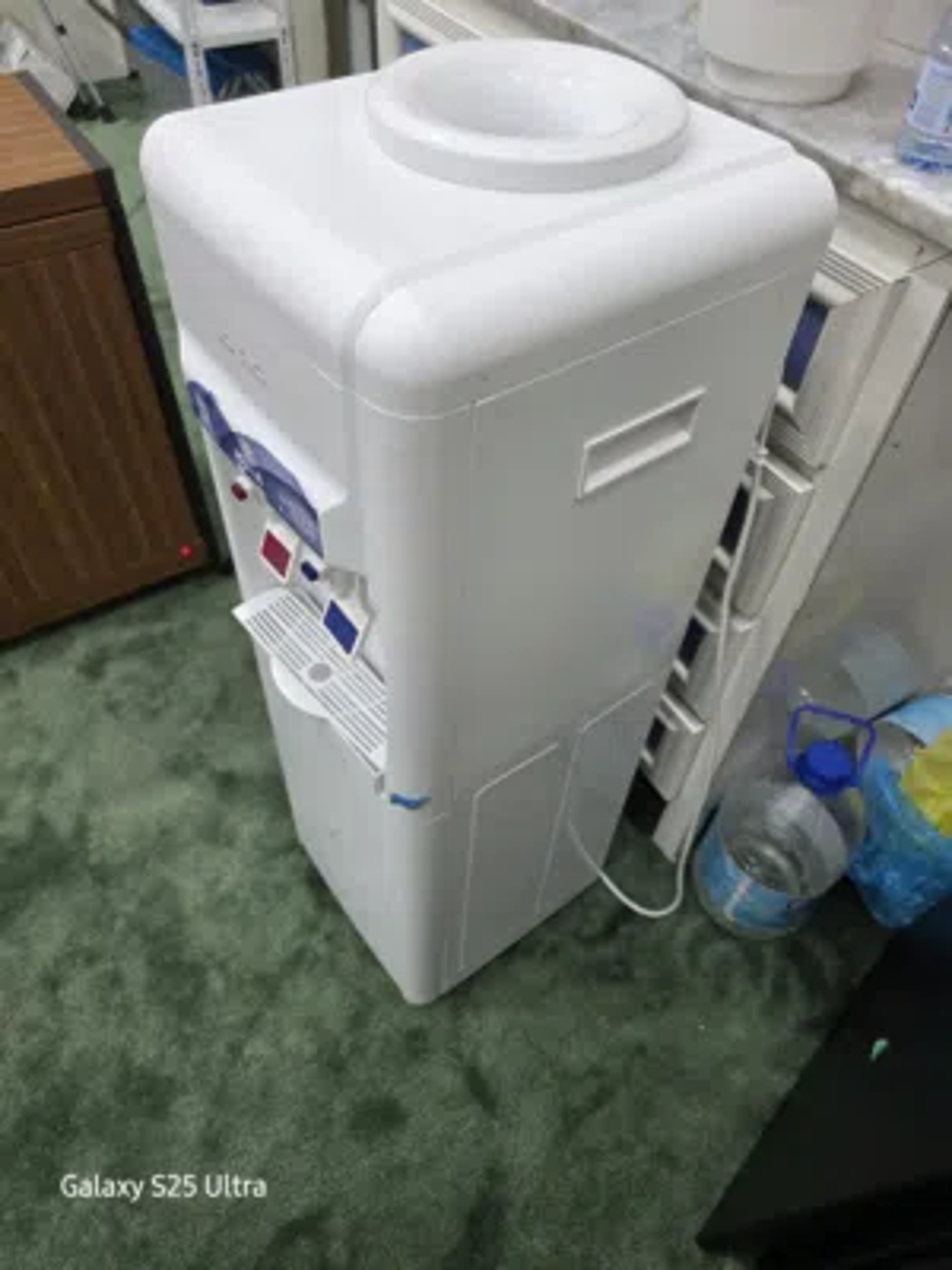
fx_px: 843
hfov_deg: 58.9
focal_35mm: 23
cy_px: 635
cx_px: 476
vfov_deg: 73.9
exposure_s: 1/100
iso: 160
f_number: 1.7
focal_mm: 6.3
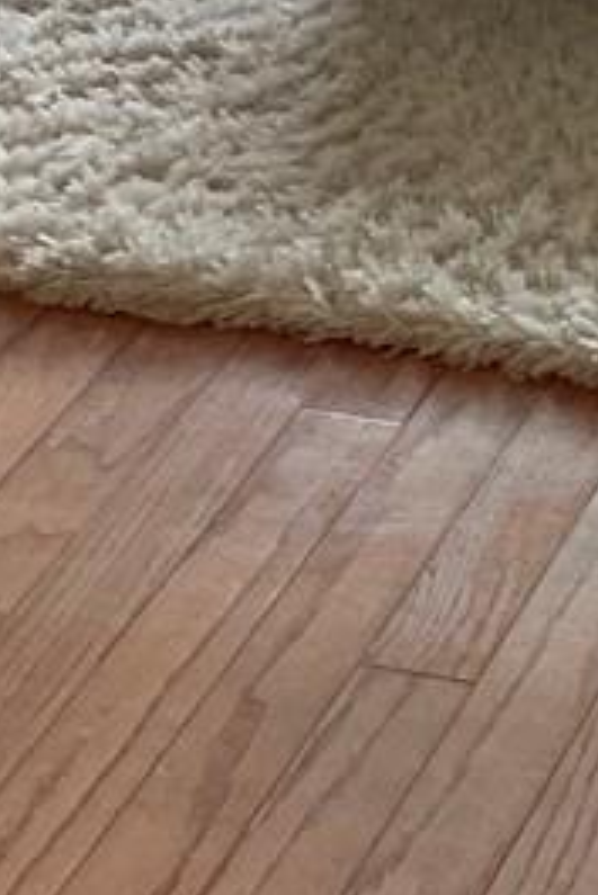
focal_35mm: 163
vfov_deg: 11.2
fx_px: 4056
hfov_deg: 8.3
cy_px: -1006
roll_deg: -1.5
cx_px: 845
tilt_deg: -7.2
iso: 32
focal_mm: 4.2
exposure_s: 1/177
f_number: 1.6
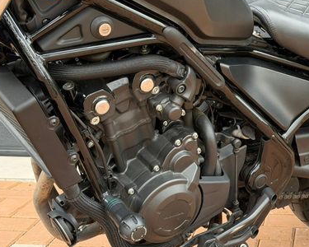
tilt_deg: -11.8
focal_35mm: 80
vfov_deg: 19.2
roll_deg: +0.1
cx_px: 251
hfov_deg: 23.5
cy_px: 139
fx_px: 732
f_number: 1.78
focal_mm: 6.76
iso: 80
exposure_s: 1/147
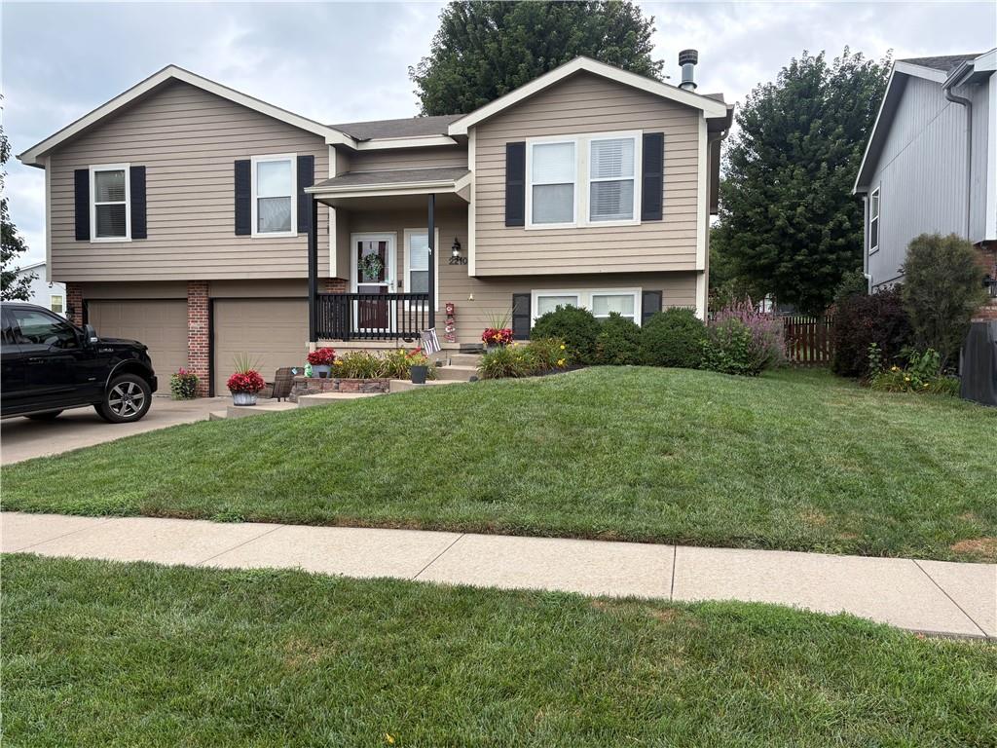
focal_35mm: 26
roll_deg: -0.5
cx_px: 498
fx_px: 749
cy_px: 374
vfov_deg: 53.1
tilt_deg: -1.8
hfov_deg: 67.3
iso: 64
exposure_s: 1/895
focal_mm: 5.96
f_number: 1.6
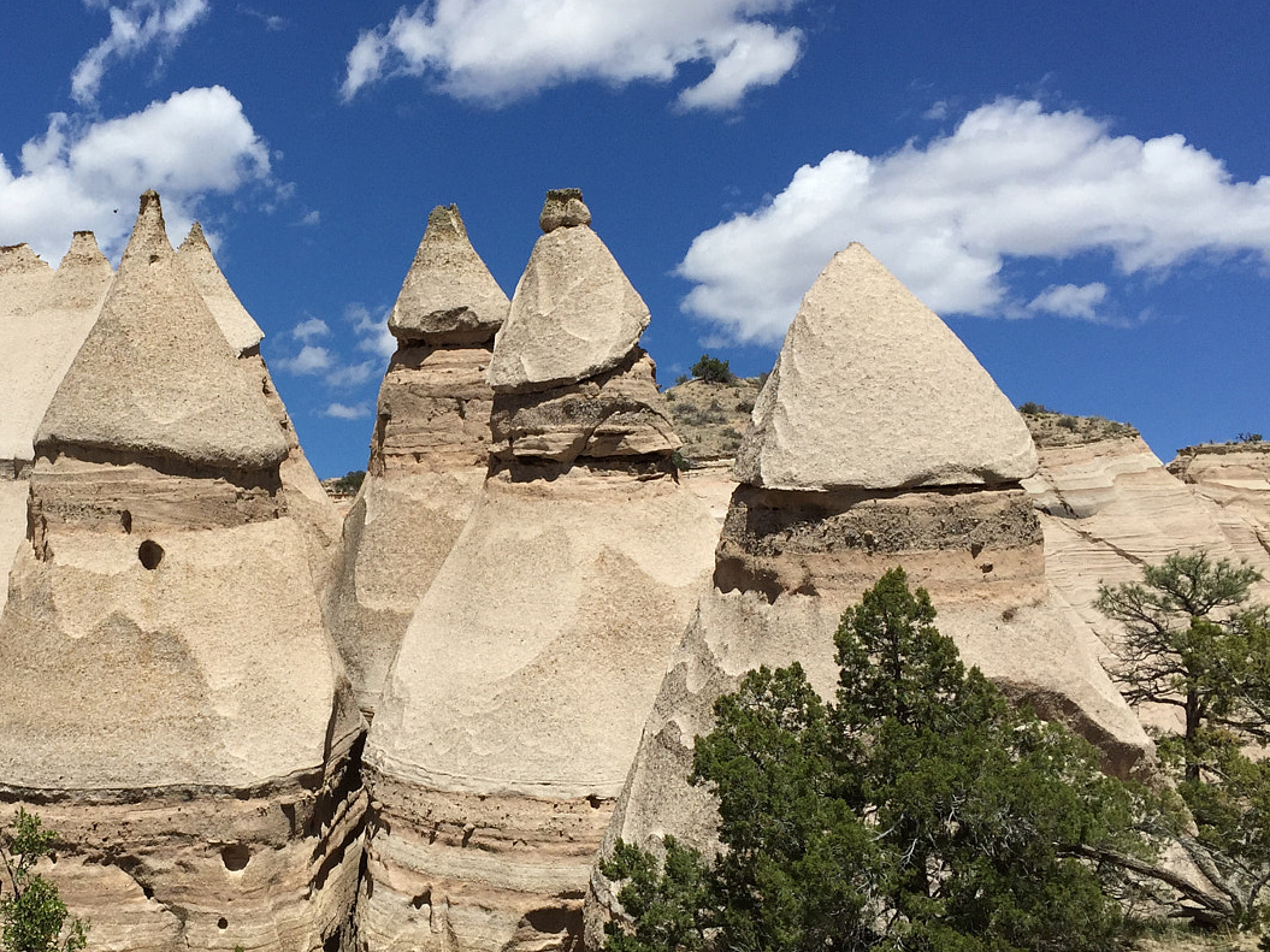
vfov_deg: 32.8
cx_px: 383
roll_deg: -1.2
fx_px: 1614
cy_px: 524
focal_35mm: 44
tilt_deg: +6.8
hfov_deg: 42.1
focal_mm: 4.15
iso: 32
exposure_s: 1/3968
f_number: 2.2
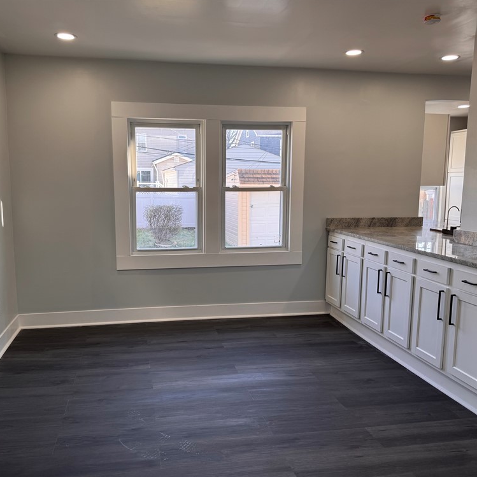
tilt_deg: -7.2
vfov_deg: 55.6
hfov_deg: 55.4
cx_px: 207
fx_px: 452
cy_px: 242
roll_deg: +0.3
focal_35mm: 29
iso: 64
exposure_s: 1/136
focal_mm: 6.76
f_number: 1.78
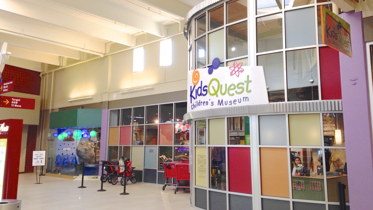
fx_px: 356
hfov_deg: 55.3
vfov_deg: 32.8
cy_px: 94
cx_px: 186
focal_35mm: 36
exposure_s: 1/24
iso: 50
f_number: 2.4
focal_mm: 4.12
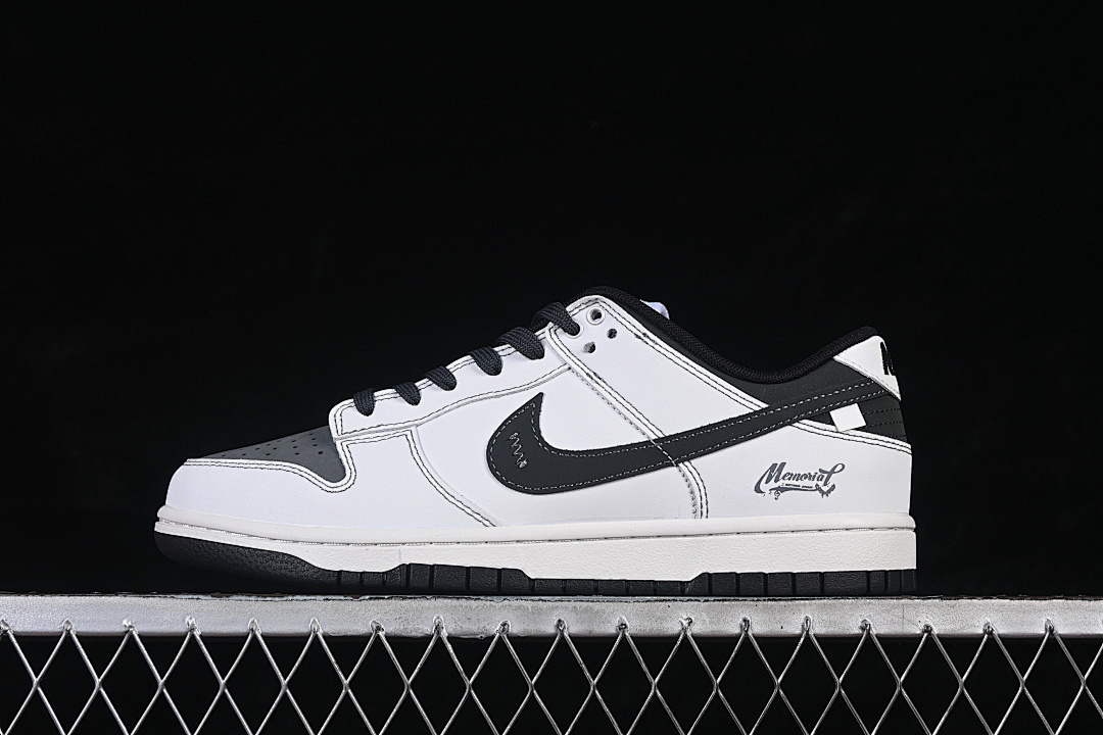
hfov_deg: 27.0
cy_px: 368
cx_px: 552
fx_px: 2298
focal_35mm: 75
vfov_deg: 18.2
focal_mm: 50
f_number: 8
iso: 160
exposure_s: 1/80
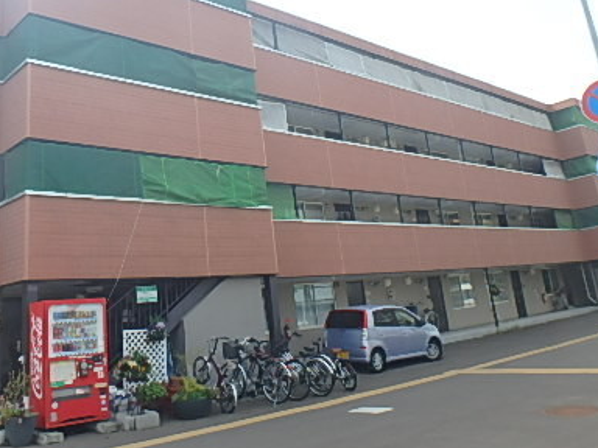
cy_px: 148
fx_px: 605
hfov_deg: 52.0
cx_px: 221
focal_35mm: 35
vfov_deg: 40.2
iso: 125
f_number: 3.5
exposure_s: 1/500
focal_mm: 3.7
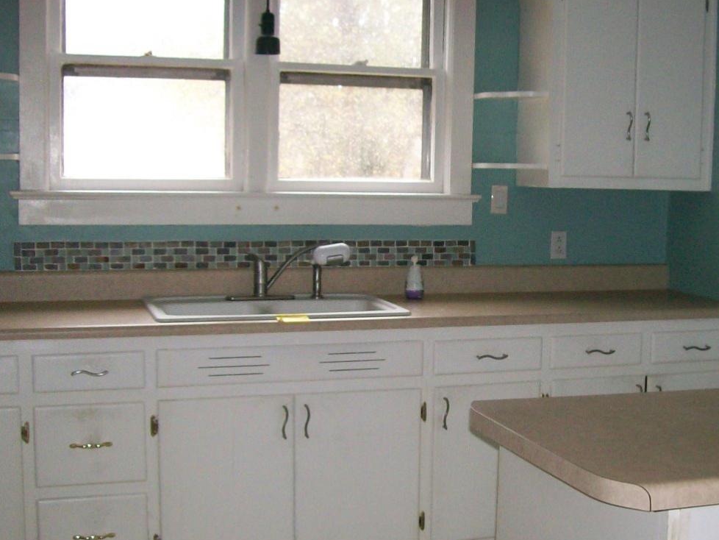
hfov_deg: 35.9
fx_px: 1101
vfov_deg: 27.5
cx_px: 471
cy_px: 289
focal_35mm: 53
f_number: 2.7
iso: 140
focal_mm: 6
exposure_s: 1/64
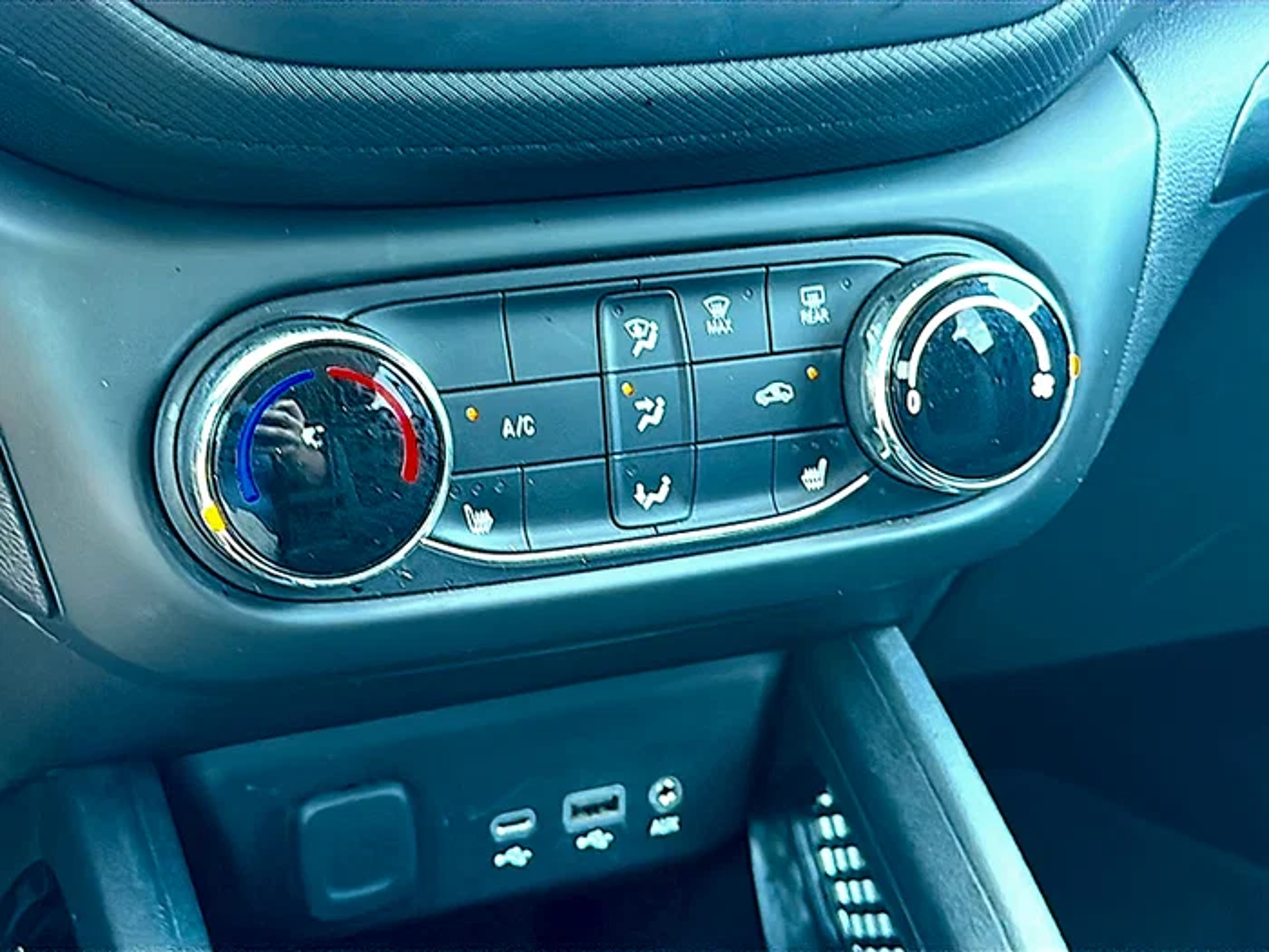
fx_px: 1650
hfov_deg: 42.1
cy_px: 476
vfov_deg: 32.2
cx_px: 634
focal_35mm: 45
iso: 100
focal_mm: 6.86
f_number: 1.78
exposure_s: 1/40
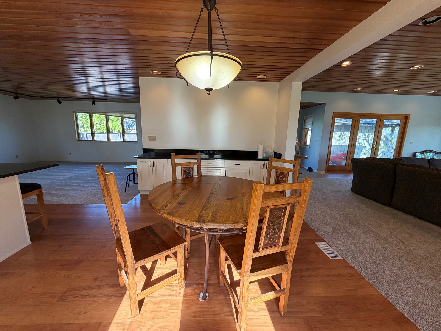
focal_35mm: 14
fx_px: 178
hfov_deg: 102.1
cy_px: 166
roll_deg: -1.3
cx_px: 220
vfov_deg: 85.7
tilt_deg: -10.5
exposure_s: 1/120
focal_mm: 2.22
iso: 160
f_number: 2.2
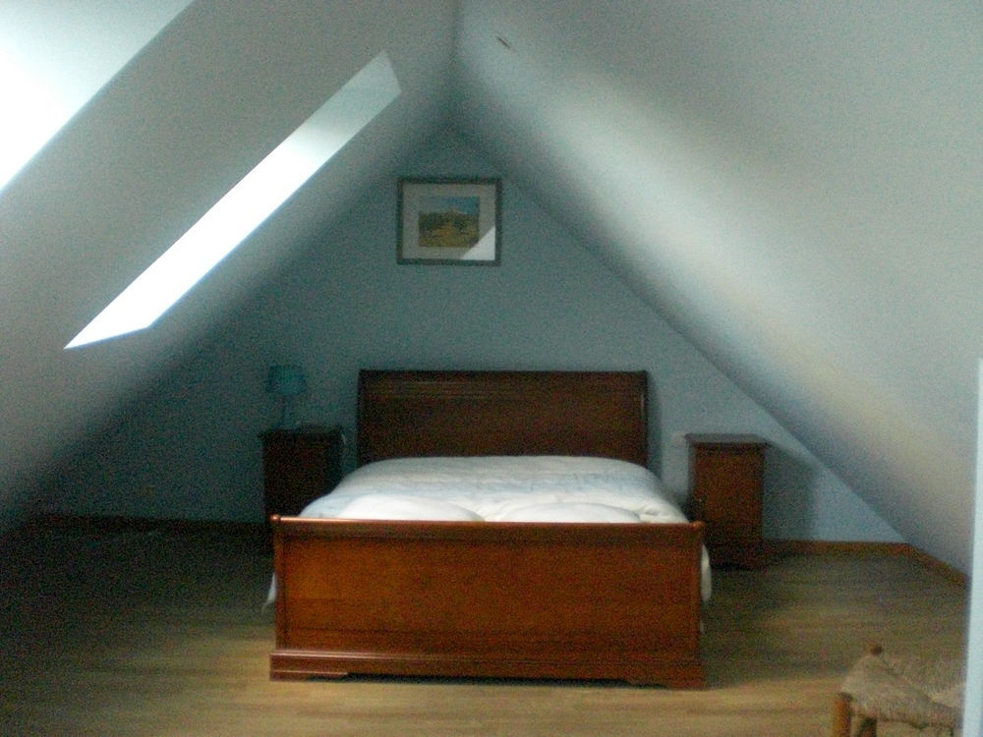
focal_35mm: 38
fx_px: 1079
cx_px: 492
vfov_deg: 37.7
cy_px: 368
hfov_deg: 49.0
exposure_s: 1/60
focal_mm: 6.3
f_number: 3.1
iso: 800
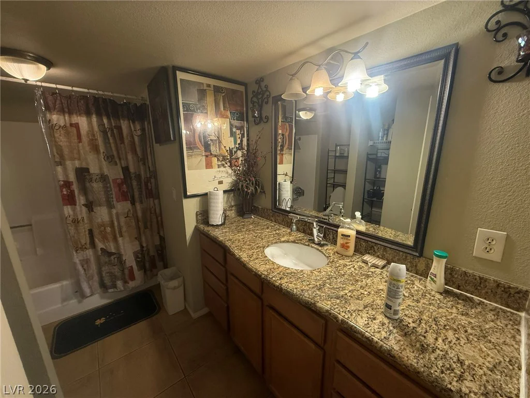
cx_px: 265
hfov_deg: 102.1
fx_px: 214
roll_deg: +0.7
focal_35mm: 14
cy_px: 199
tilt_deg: -11.6
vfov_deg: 85.7
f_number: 2.2
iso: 320
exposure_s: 1/120
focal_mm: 2.22
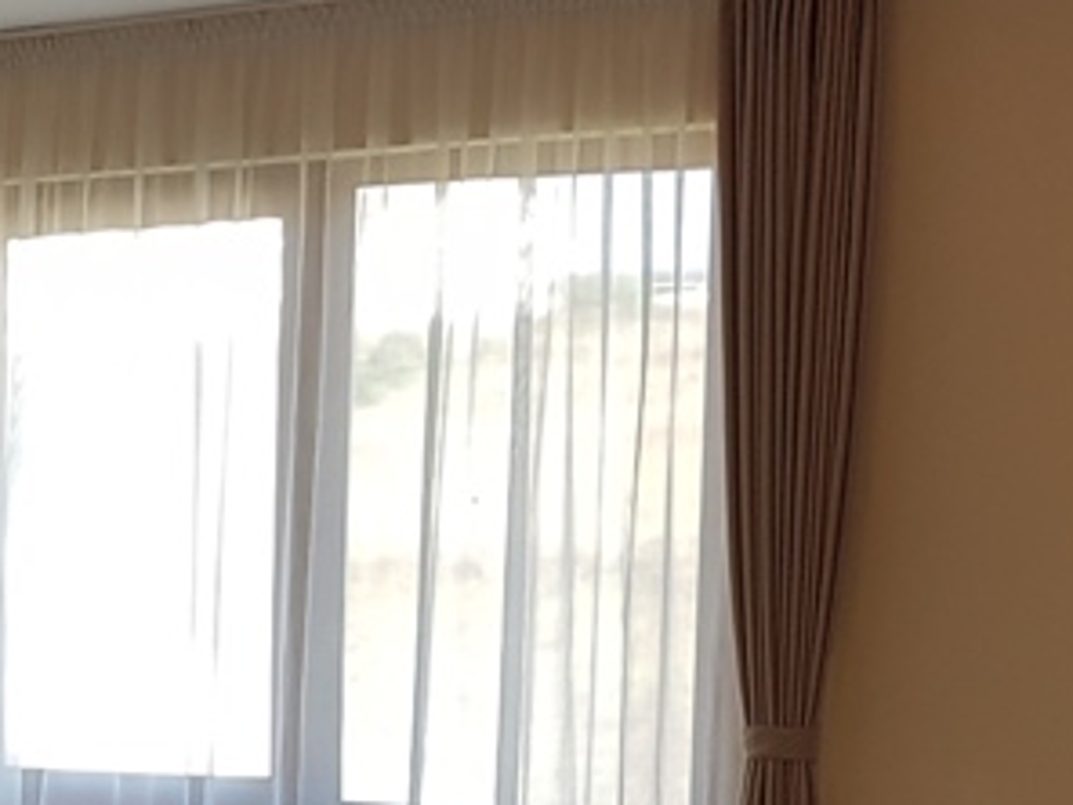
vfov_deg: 16.1
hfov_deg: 19.4
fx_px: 2790
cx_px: -471
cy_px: 798
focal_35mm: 90
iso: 40
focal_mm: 4.2
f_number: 1.7
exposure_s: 1/106
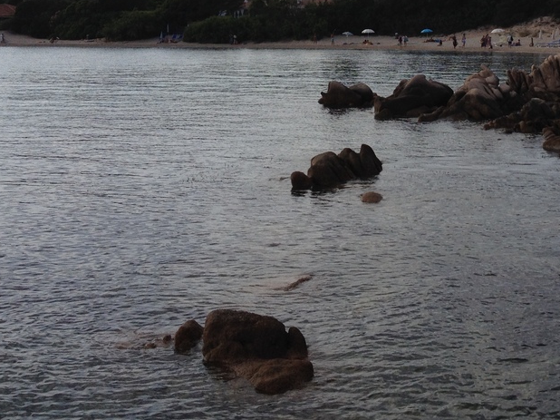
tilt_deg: -2.2
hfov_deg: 28.0
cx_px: 439
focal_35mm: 68
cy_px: 19
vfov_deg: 21.0
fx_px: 1100
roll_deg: +0.4
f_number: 2.4
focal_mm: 4.28
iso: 50
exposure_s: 1/2513
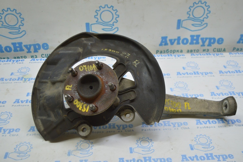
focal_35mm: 44
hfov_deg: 45.0
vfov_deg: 30.8
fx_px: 293
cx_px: 122
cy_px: 81
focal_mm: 29
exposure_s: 1/60
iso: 400
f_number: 4.2
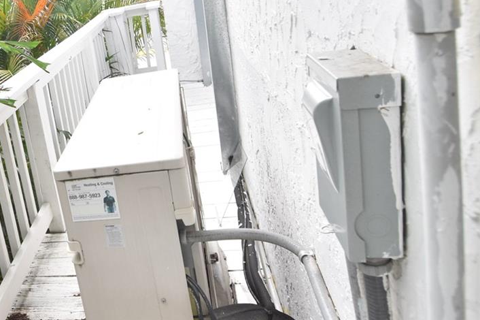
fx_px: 453
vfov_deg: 37.4
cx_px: 71
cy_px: 63
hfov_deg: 51.0
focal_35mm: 34
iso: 400
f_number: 5.6
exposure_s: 1/125
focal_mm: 10
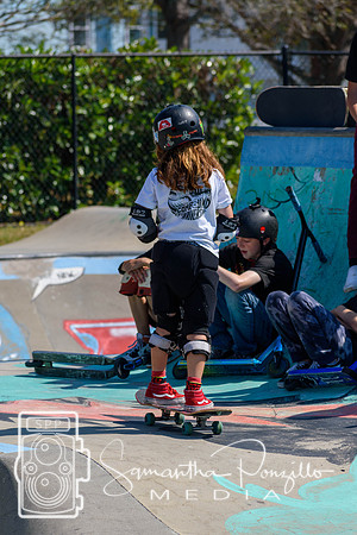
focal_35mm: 218
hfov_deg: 6.3
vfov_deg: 9.5
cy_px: 268
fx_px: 3235
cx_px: 178
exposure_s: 1/2000
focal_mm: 145
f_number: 5.6
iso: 250
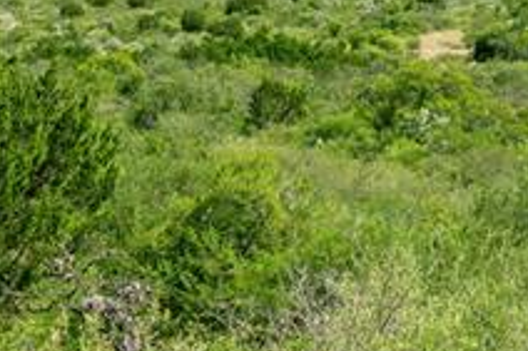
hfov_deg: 10.7
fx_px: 2828
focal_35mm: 193
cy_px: -37
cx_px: 354
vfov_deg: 7.1
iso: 64
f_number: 11
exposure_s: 1/100
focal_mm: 40
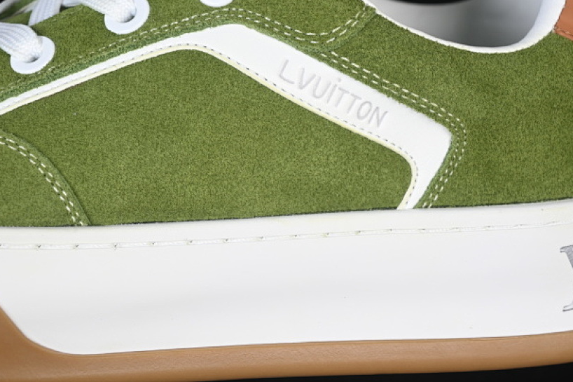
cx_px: 246
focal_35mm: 99
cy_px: 134
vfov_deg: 13.8
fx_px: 1575
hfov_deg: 20.6
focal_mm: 50
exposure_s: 1/80
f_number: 6.3
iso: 160
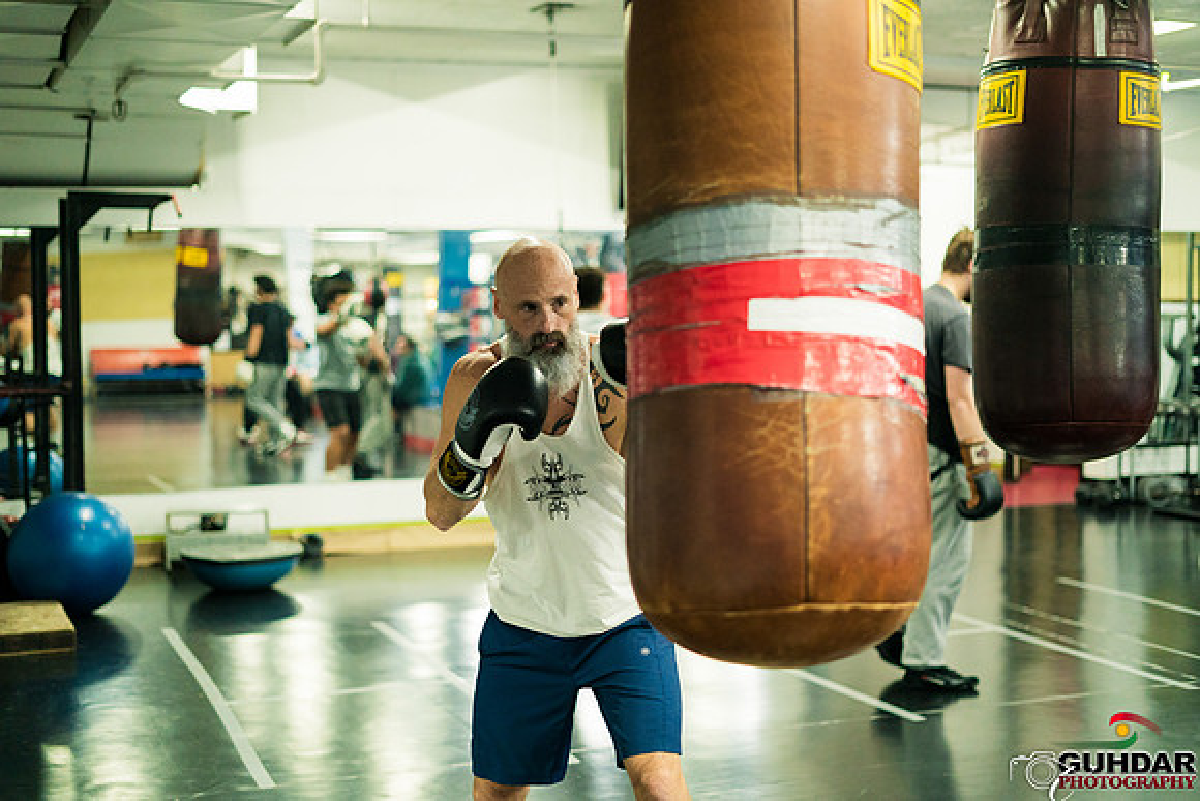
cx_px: 600
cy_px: 400
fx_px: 1667
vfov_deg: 27.0
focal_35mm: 50
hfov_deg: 39.6
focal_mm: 50
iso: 3200
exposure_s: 1/500
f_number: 1.8
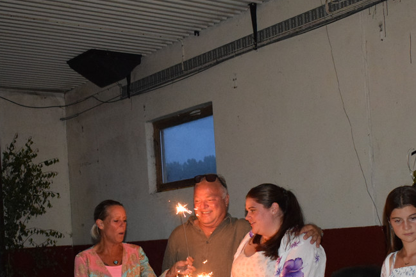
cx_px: 191
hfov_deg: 32.9
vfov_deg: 21.9
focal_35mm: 61
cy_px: 229
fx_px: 705
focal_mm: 22
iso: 3200
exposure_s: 1/60
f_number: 3.8
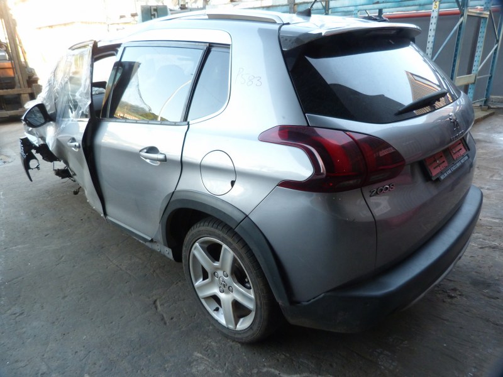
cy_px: 188
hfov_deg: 69.4
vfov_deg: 54.9
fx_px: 363
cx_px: 252
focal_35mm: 25
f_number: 2.8
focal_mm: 4.5
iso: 160
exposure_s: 1/60
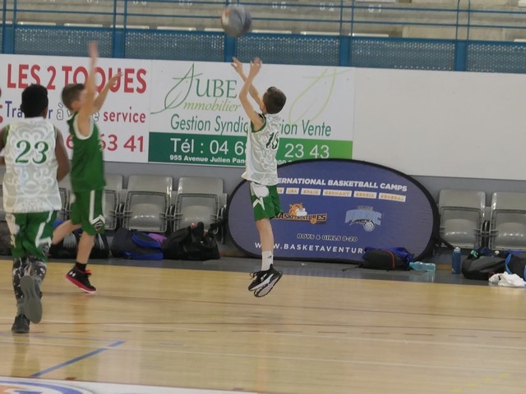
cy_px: 197
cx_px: 263
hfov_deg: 12.7
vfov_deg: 9.5
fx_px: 2370
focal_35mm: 156
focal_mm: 26.4
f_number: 2.8
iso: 800
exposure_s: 1/125
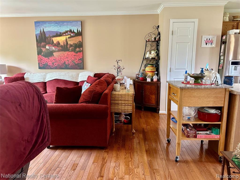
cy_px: 90
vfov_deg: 56.8
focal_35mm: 24
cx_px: 120
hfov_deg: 71.6
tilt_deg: -10.3
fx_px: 166
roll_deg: +0.9
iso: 320
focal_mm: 6.86
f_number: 1.78
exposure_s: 1/60
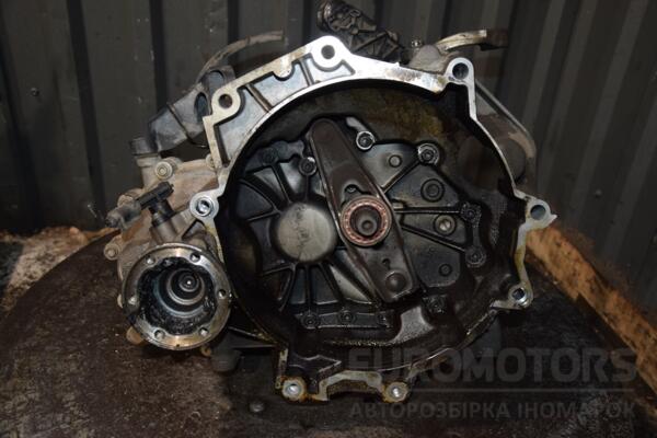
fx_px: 657
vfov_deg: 36.9
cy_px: 219
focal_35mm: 36
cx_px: 328
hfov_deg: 53.1
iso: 800
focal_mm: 24
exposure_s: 1/60
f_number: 5
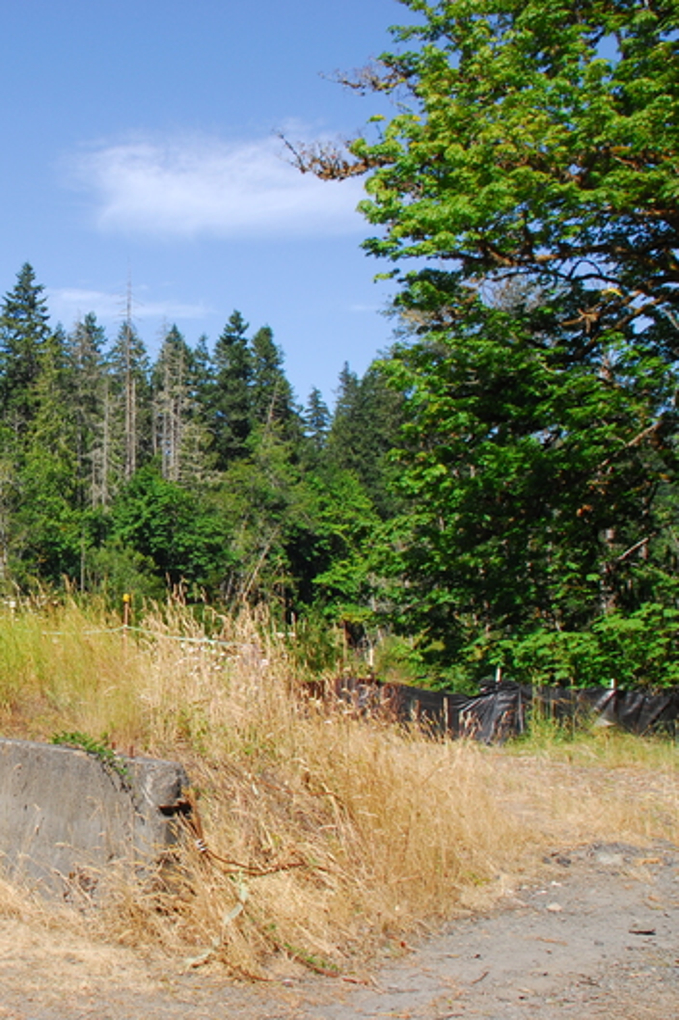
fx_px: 1416
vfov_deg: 39.6
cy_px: 506
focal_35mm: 50
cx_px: -39
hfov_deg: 25.3
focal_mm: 22
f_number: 8
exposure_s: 1/200
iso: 160
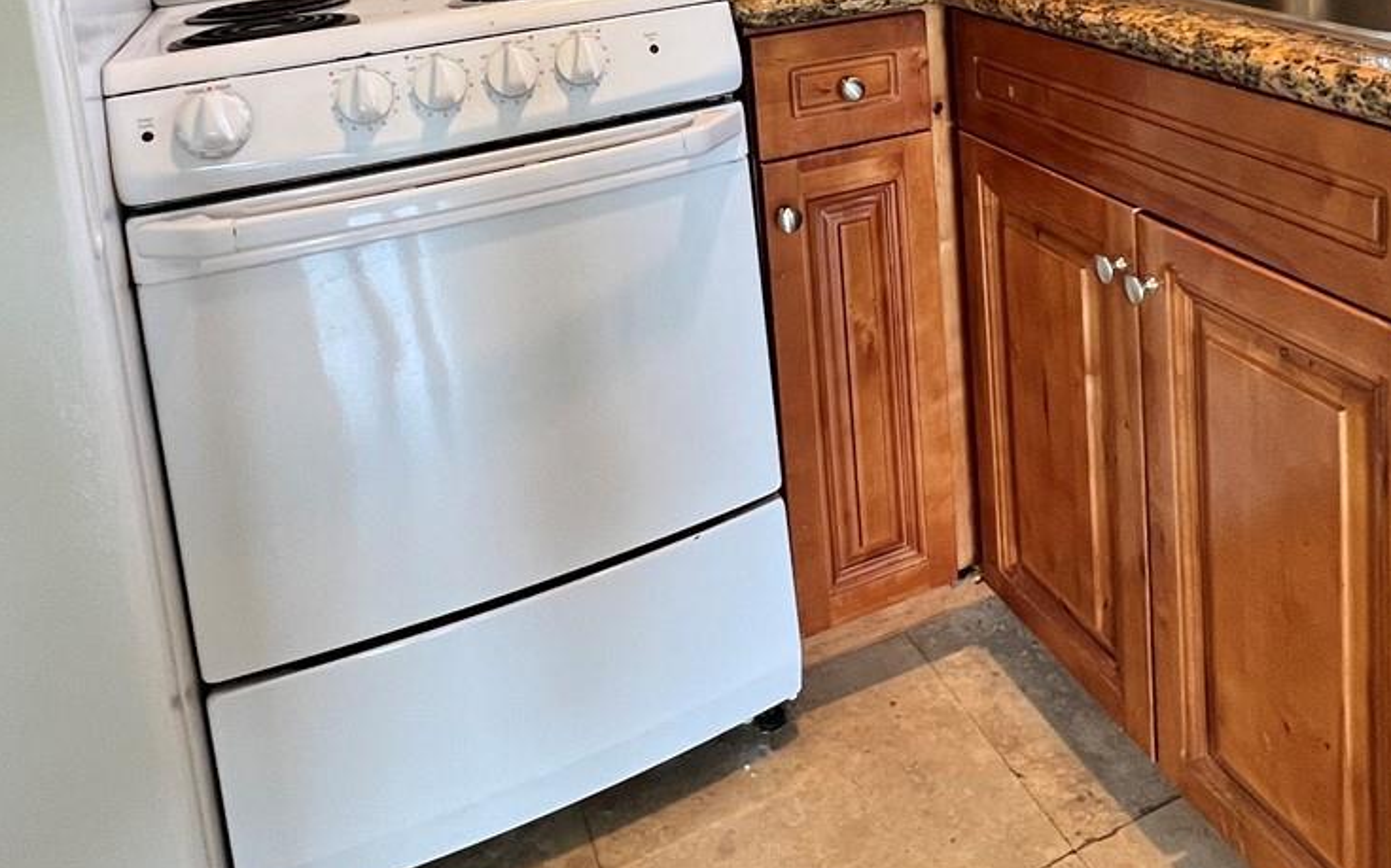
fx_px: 1137
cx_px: 872
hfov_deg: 62.0
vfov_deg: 36.7
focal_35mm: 30
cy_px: -34
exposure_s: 1/60
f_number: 1.8
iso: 160
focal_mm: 1.57
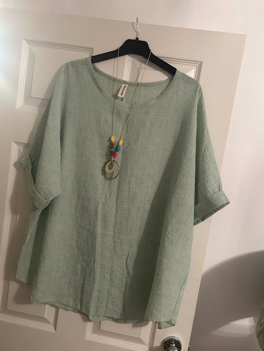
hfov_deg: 53.1
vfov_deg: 67.3
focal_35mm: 26
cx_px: 132
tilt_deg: -5.3
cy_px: 176
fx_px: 264
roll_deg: -9.0
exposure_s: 1/50
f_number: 1.5
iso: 250
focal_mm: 5.7
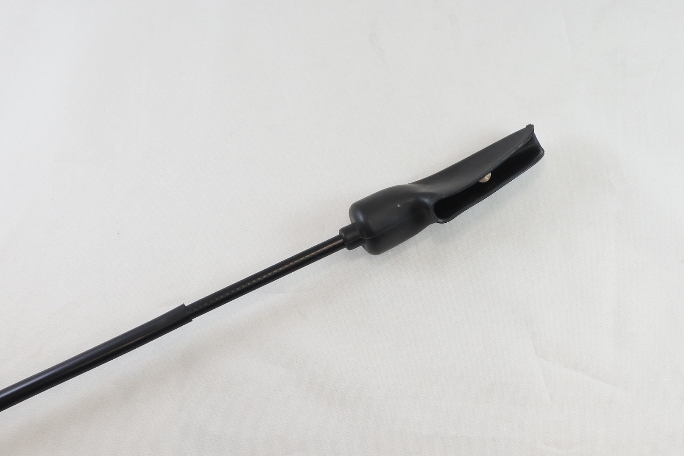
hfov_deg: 55.8
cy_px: 228
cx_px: 342
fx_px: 646
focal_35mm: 34
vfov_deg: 38.9
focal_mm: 12.8
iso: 400
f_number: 4
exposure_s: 1/160
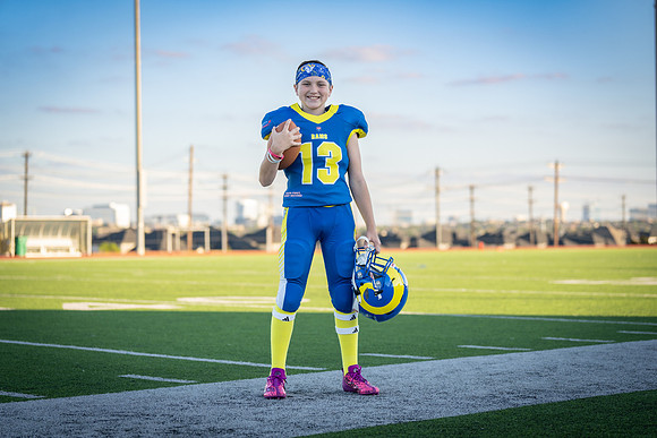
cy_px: 219
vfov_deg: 17.5
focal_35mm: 78
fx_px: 1424
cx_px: 328
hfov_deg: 26.0
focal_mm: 78
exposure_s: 1/400
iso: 100
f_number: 2.8
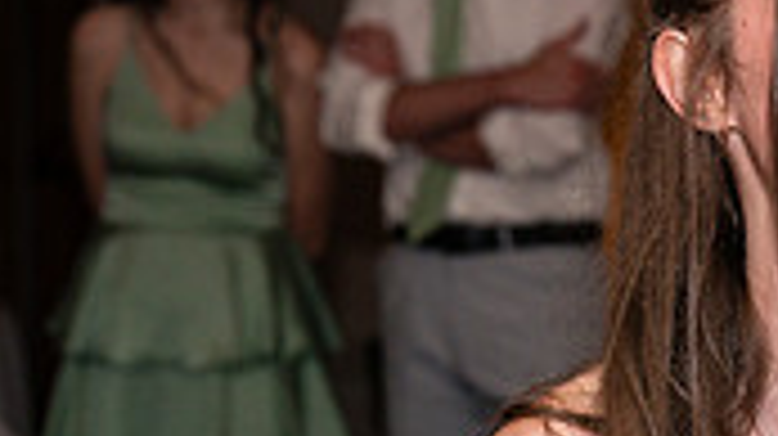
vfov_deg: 4.9
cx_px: 791
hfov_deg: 8.7
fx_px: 5071
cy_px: 524
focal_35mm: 246
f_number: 5
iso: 400
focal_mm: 70
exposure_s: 1/250
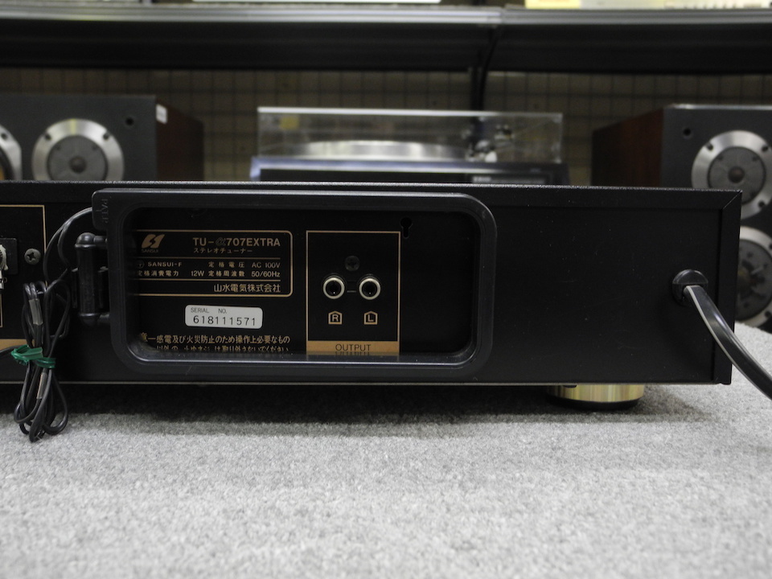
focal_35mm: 35
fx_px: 781
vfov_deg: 40.7
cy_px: 290
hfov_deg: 52.6
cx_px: 386
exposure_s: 1/30
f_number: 3.2
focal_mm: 7.4
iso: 366
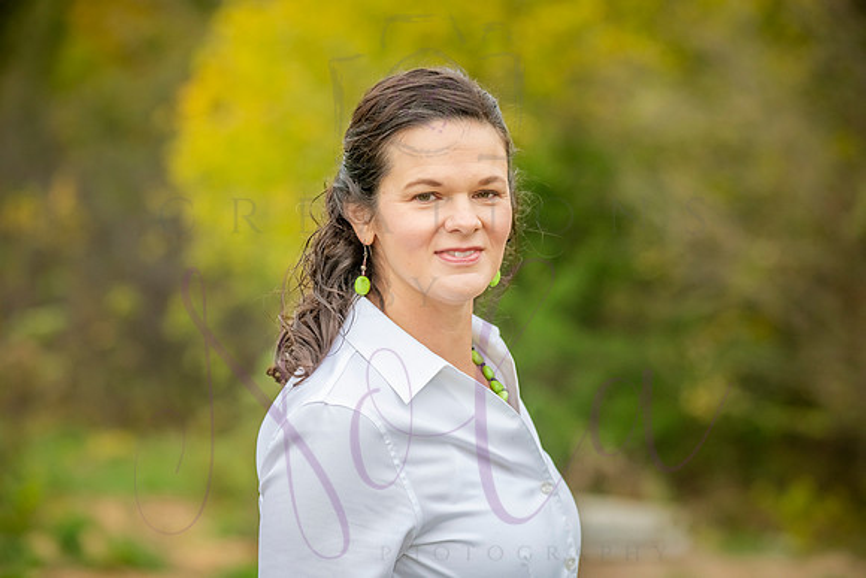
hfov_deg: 18.3
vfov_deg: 12.2
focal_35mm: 112
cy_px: 289
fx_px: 2695
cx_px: 433
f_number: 4.5
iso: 1000
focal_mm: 112
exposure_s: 1/800
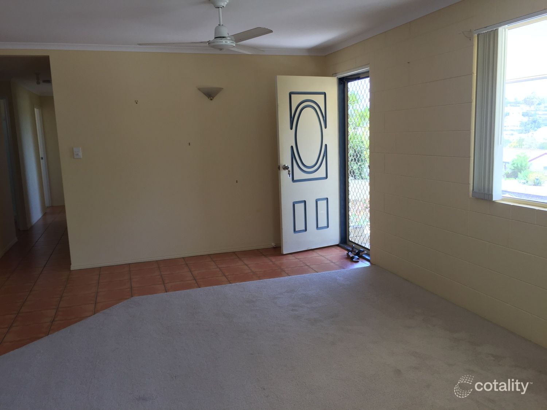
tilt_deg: -8.1
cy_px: 205
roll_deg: +1.6
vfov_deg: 48.2
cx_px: 274
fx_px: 458
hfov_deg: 61.7
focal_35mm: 29
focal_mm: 4.15
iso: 32
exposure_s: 1/50
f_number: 2.2
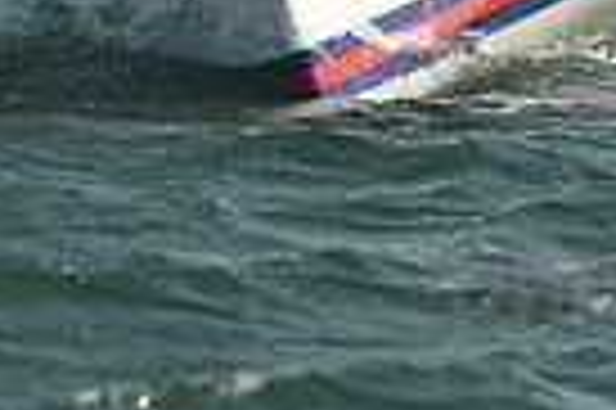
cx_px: 211
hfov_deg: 2.4
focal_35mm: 849
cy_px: -390
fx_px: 14510
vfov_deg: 1.6
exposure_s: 1/640
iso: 250
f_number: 5.6
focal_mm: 200
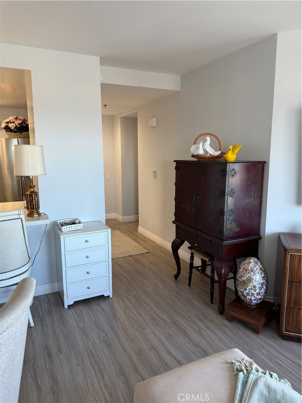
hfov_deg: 56.8
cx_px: 151
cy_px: 202
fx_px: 279
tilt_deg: -8.6
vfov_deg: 71.6
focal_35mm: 24
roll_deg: +0.0
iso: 125
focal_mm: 6.76
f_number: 1.78
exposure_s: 1/60
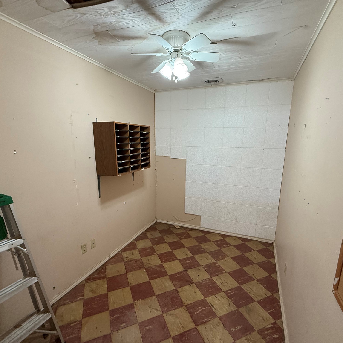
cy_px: 175
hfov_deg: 83.9
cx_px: 179
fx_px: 191
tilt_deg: -10.7
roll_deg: -0.5
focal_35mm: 17
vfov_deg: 84.0
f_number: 2.2
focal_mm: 2.22
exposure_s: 1/120
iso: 320
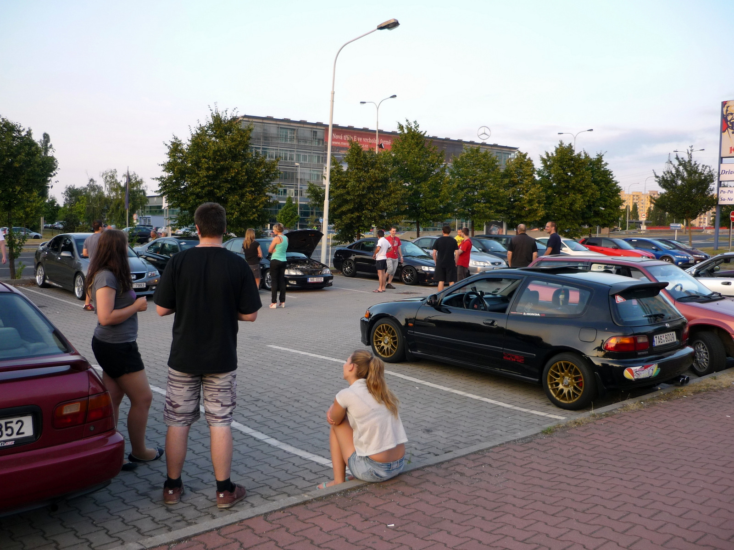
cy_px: 275
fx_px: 700
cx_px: 367
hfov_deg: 55.4
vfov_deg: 42.9
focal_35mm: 33
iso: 100
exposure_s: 1/125
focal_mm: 5.5
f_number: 2.8
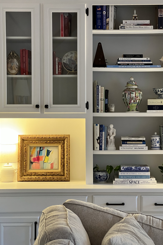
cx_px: 87
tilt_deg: +0.3
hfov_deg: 16.9
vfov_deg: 25.1
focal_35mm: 81
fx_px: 550
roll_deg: +0.1
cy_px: 122
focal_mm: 9
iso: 640
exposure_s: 1/40
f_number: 2.8
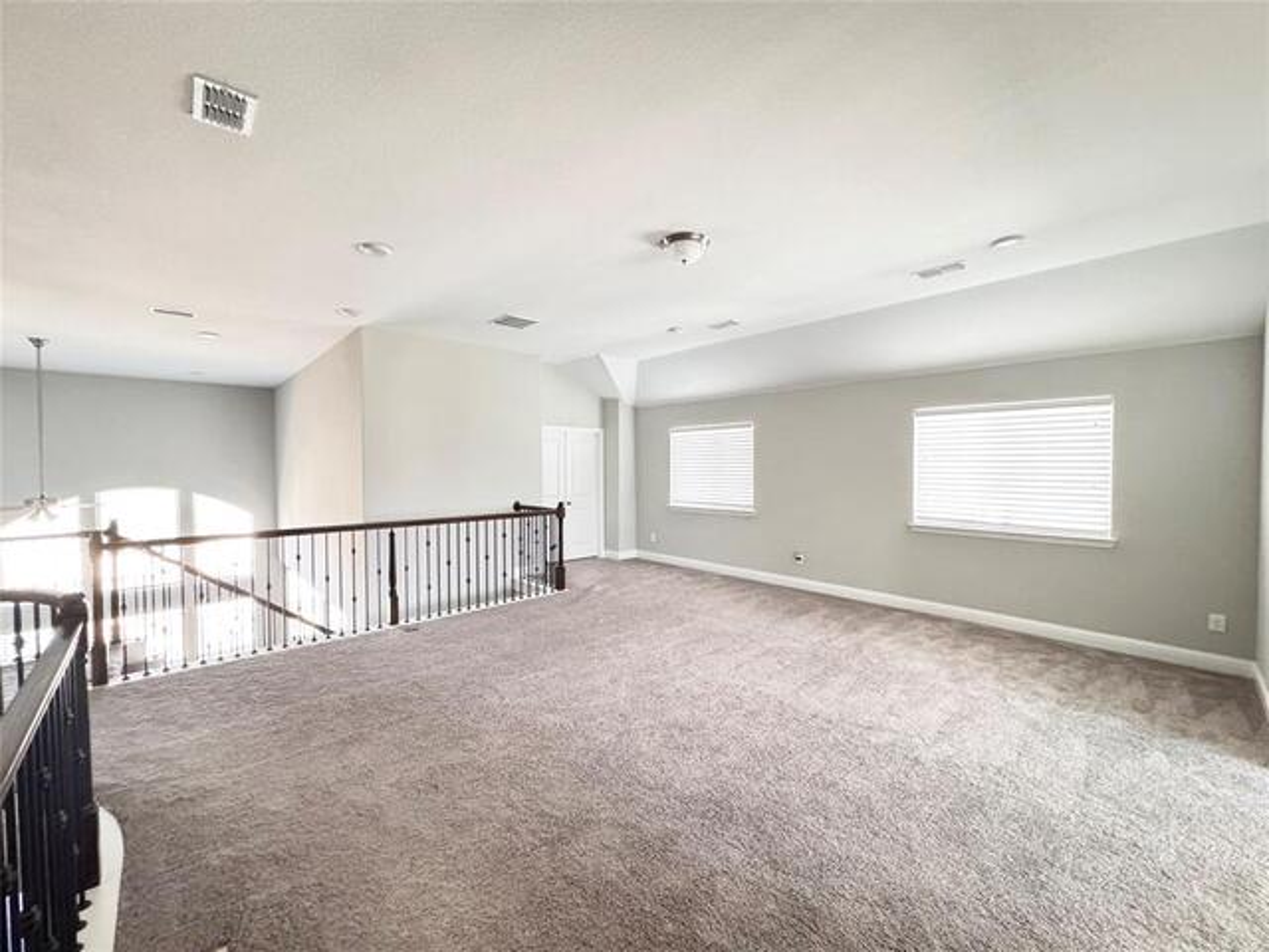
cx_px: 634
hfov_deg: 102.1
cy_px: 476
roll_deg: -0.1
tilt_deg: -1.9
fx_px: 513
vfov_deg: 85.7
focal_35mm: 14
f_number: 2.2
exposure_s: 1/60
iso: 1000
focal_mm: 2.22
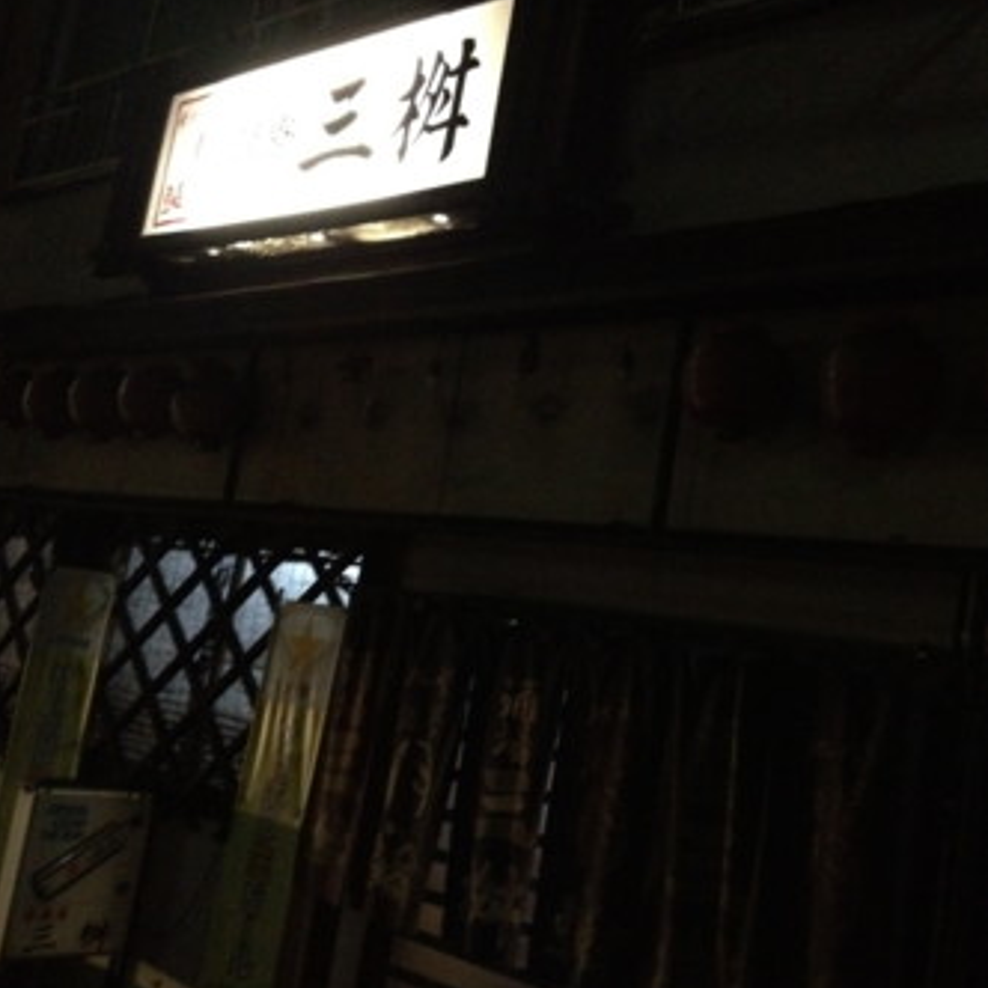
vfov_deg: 40.0
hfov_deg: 40.0
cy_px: 527
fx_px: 1356
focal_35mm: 42
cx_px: 488
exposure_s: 1/15
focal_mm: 4.28
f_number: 2.4
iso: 800
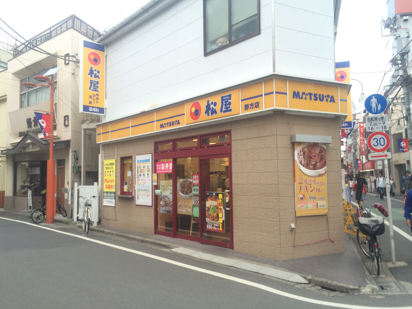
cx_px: 206
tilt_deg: +2.2
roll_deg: +2.1
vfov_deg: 48.2
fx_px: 345
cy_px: 154
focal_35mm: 29
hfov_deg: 61.7
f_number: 2.2
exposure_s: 1/123
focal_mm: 4.15
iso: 32
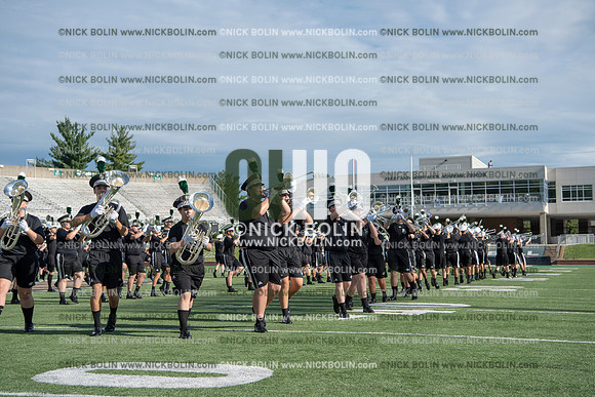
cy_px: 198
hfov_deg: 39.6
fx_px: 827
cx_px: 298
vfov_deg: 27.0
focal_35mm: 50
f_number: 5.6
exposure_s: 1/640
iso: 100
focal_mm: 50
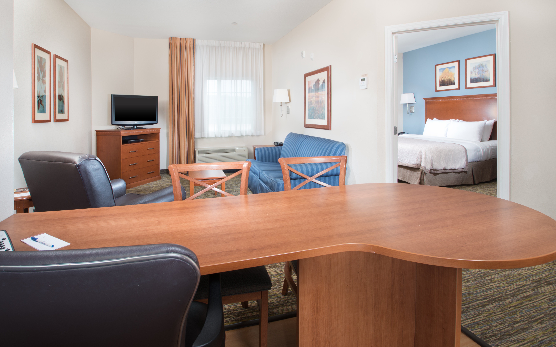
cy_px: 174
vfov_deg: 65.0
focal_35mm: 18
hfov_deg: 91.1
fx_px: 273
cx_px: 272
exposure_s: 1/20
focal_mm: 17
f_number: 11
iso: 100
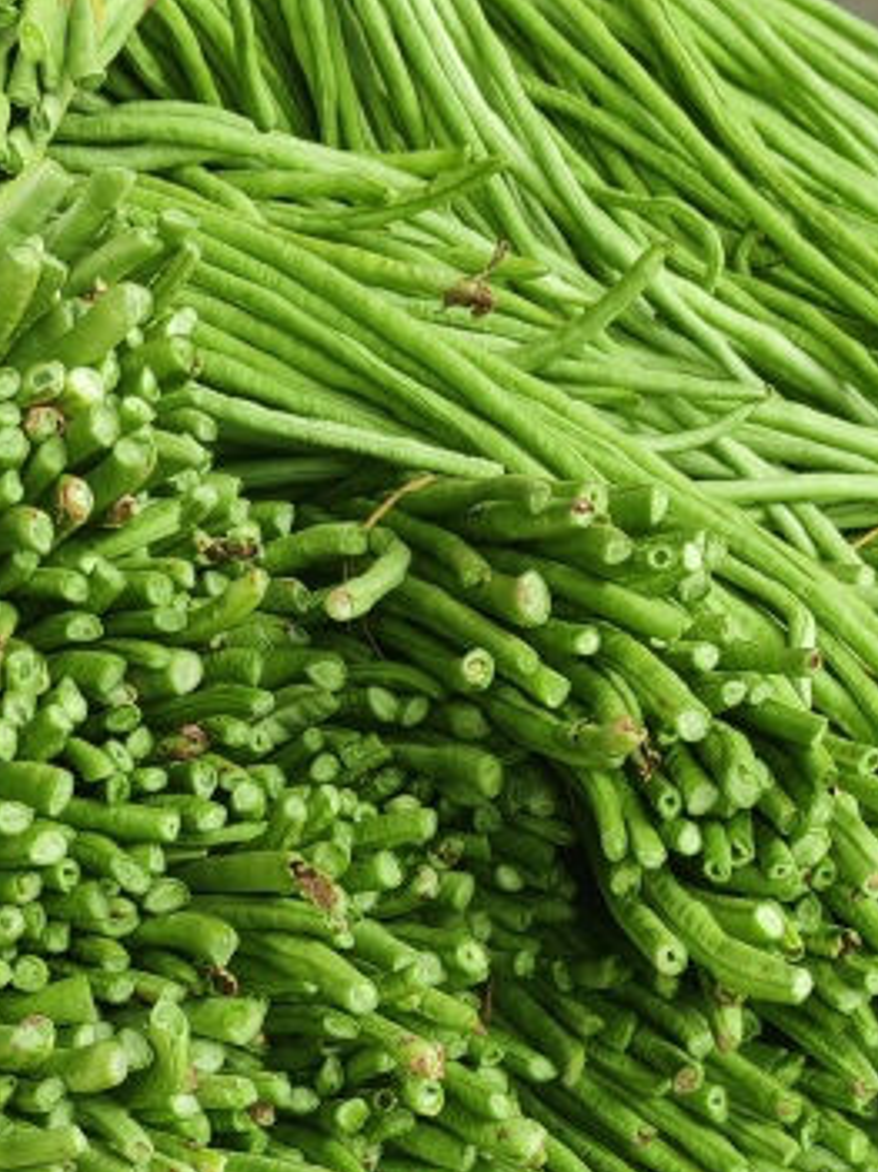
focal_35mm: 82
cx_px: 437
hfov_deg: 18.0
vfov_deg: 22.8
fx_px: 2775
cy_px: 1187
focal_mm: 5.52
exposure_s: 1/100
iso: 400
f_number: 1.95
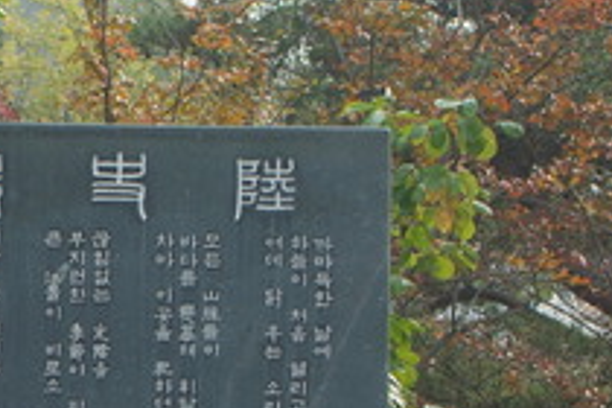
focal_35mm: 200
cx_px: 89
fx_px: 3400
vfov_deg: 6.8
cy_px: 618
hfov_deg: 10.2
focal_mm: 40
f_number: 5.6
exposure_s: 1/125
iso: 100
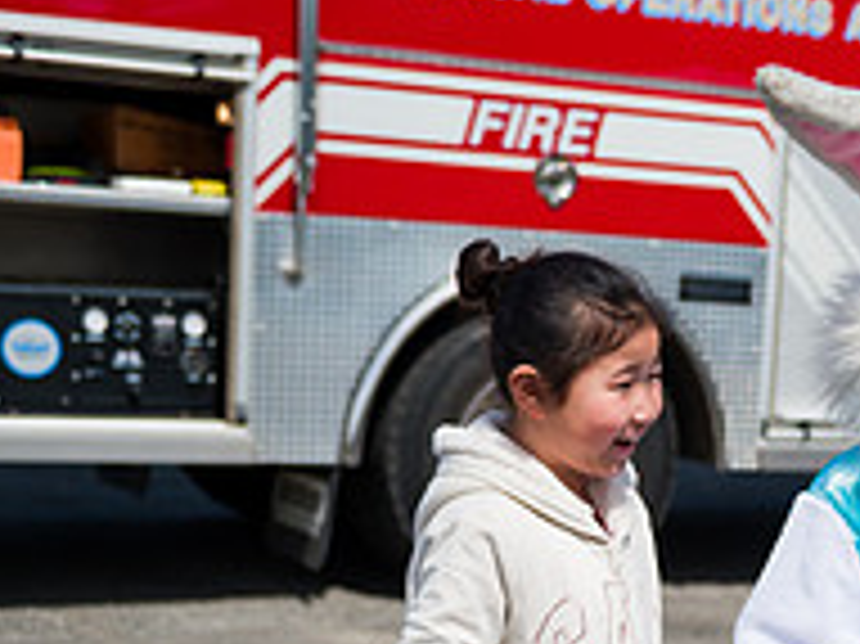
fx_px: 2532
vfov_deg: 14.3
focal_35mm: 102
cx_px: 1121
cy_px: 639
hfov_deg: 18.0
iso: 200
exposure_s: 1/4000
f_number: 4
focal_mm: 35
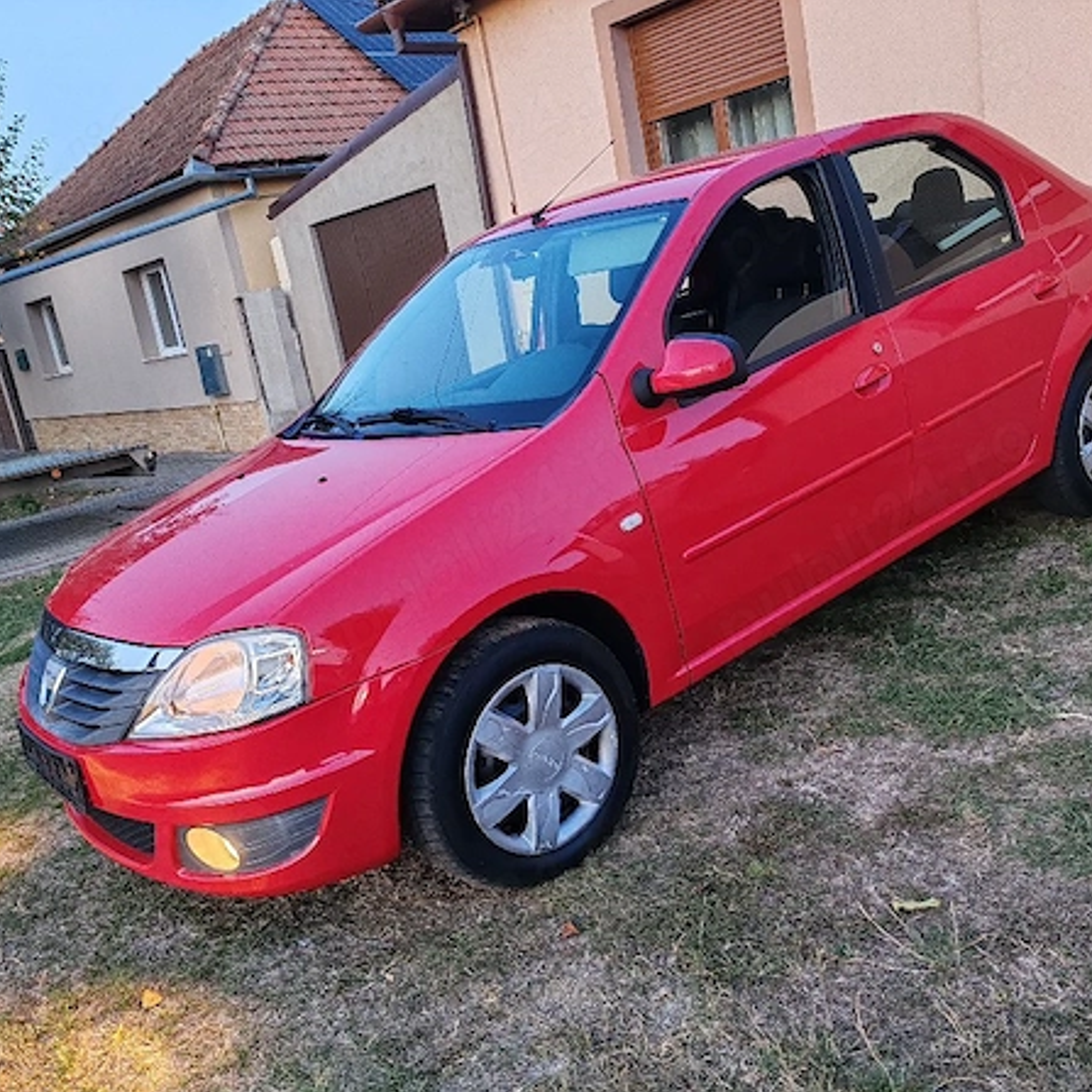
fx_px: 1142
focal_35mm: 32
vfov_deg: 51.1
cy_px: 547
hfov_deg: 51.0
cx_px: 591
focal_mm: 6.12
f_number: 1.9
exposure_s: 1/50
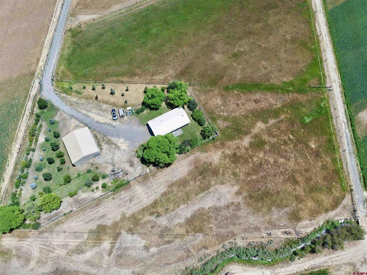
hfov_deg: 71.6
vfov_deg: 56.8
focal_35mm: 24
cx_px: 184
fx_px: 254
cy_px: 138
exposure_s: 1/4000
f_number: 1.8
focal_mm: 8.67
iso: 140
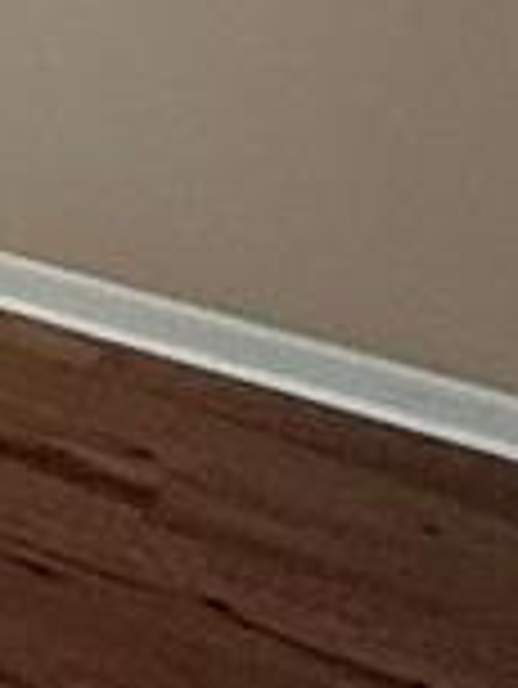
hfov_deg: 8.5
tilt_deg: -13.6
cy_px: -180
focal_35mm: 110
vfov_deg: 16.9
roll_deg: -0.1
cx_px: -1441
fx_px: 2192
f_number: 2.2
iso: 320
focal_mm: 2.22
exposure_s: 1/60
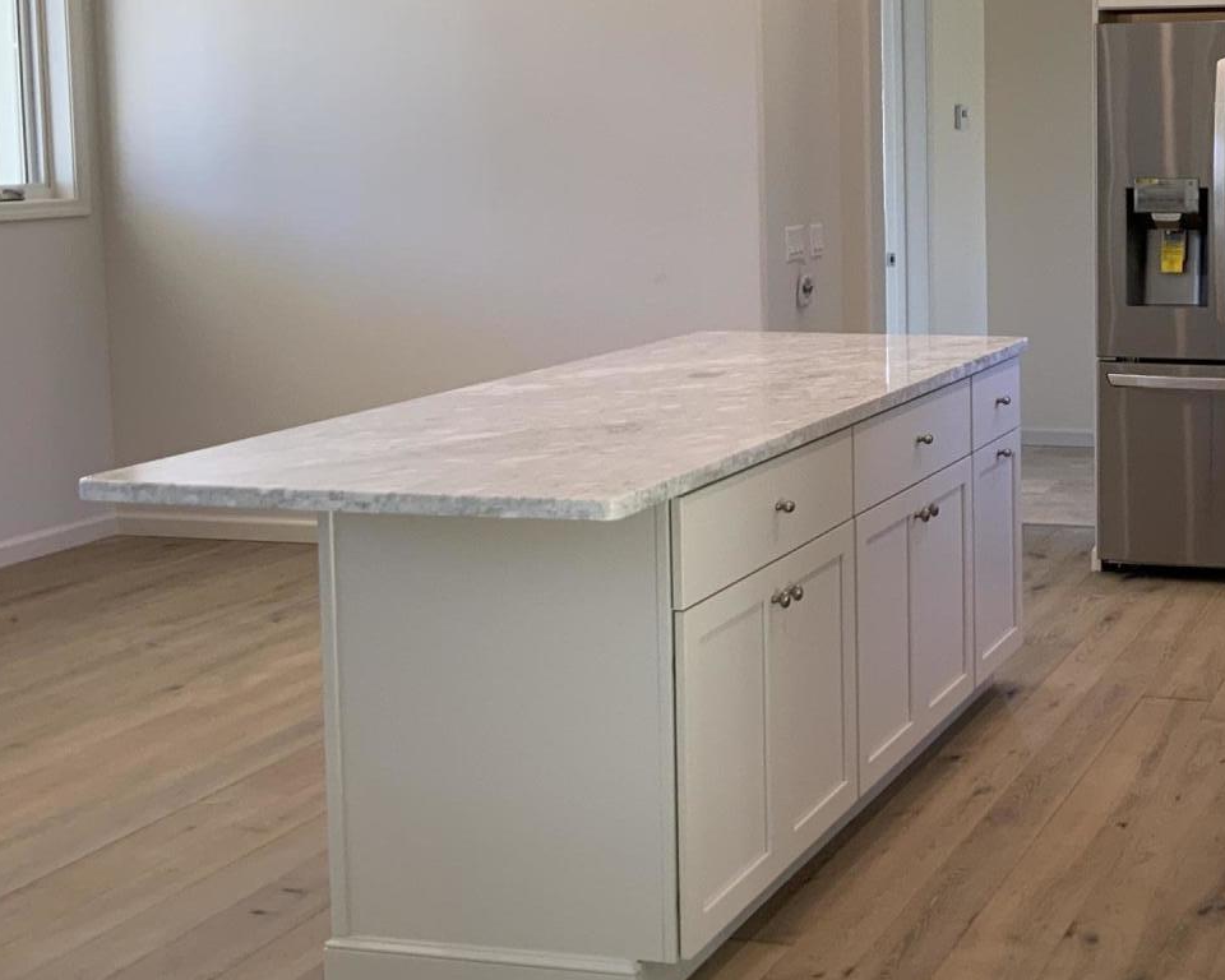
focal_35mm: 59
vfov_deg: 25.6
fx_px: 2139
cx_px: 1044
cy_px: 314
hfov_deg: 30.9
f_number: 1.8
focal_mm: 3
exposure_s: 1/120
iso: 64
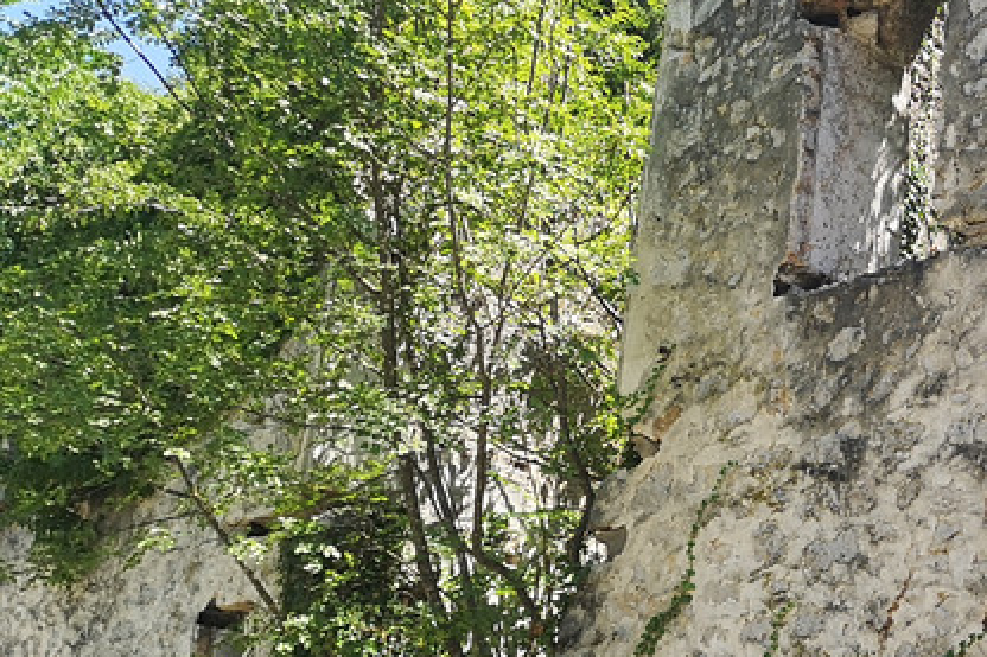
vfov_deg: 18.7
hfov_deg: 25.5
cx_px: 1152
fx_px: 1973
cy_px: 555
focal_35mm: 72
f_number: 1.8
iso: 50
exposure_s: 1/774
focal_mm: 3.95
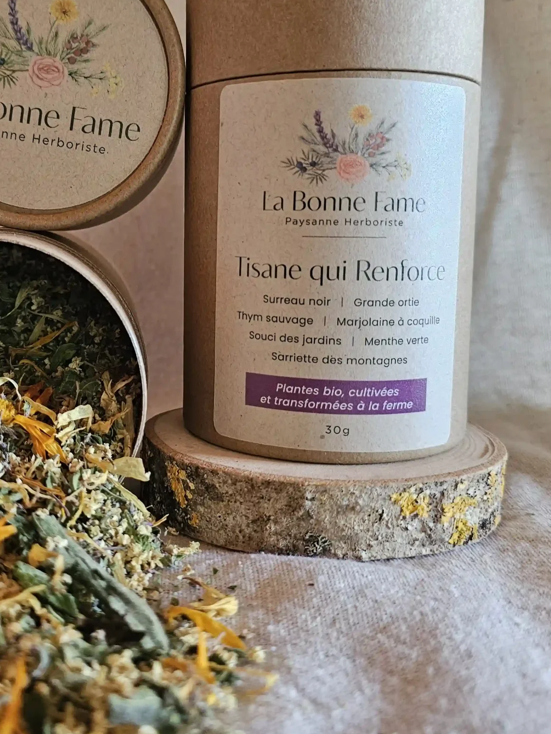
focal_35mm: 38
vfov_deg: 48.8
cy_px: 310
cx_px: 179
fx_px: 806
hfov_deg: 37.3
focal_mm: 6.3
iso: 640
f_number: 1.7
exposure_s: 1/44.7
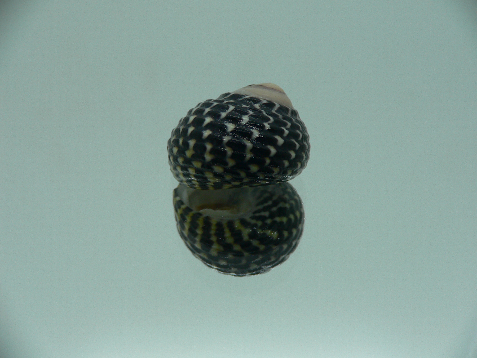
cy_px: 179
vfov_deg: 40.7
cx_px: 238
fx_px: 482
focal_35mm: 35
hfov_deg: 52.6
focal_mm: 4.6
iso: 80
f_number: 2.8
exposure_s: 1/60
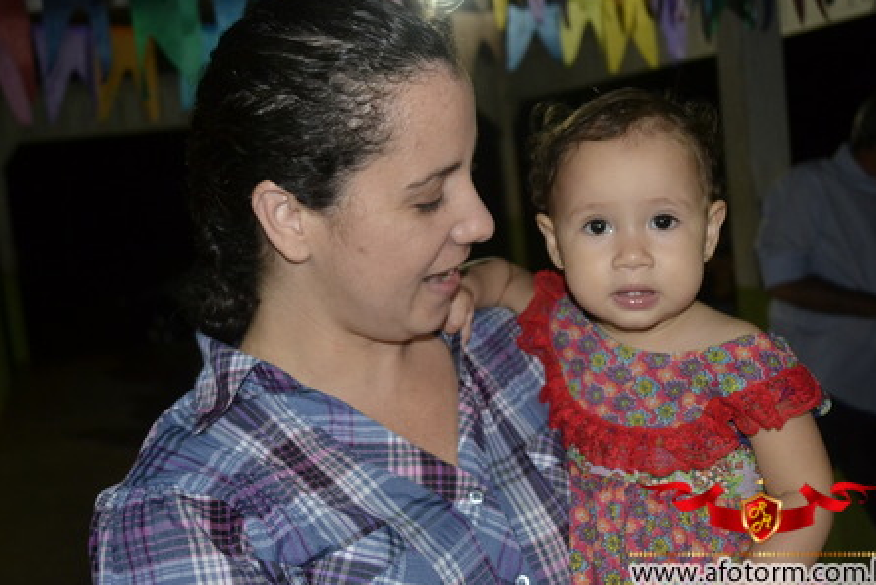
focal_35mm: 47
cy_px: 286
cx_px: 425
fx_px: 1144
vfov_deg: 28.7
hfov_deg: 41.9
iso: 1400
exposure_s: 1/60
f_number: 4
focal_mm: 28
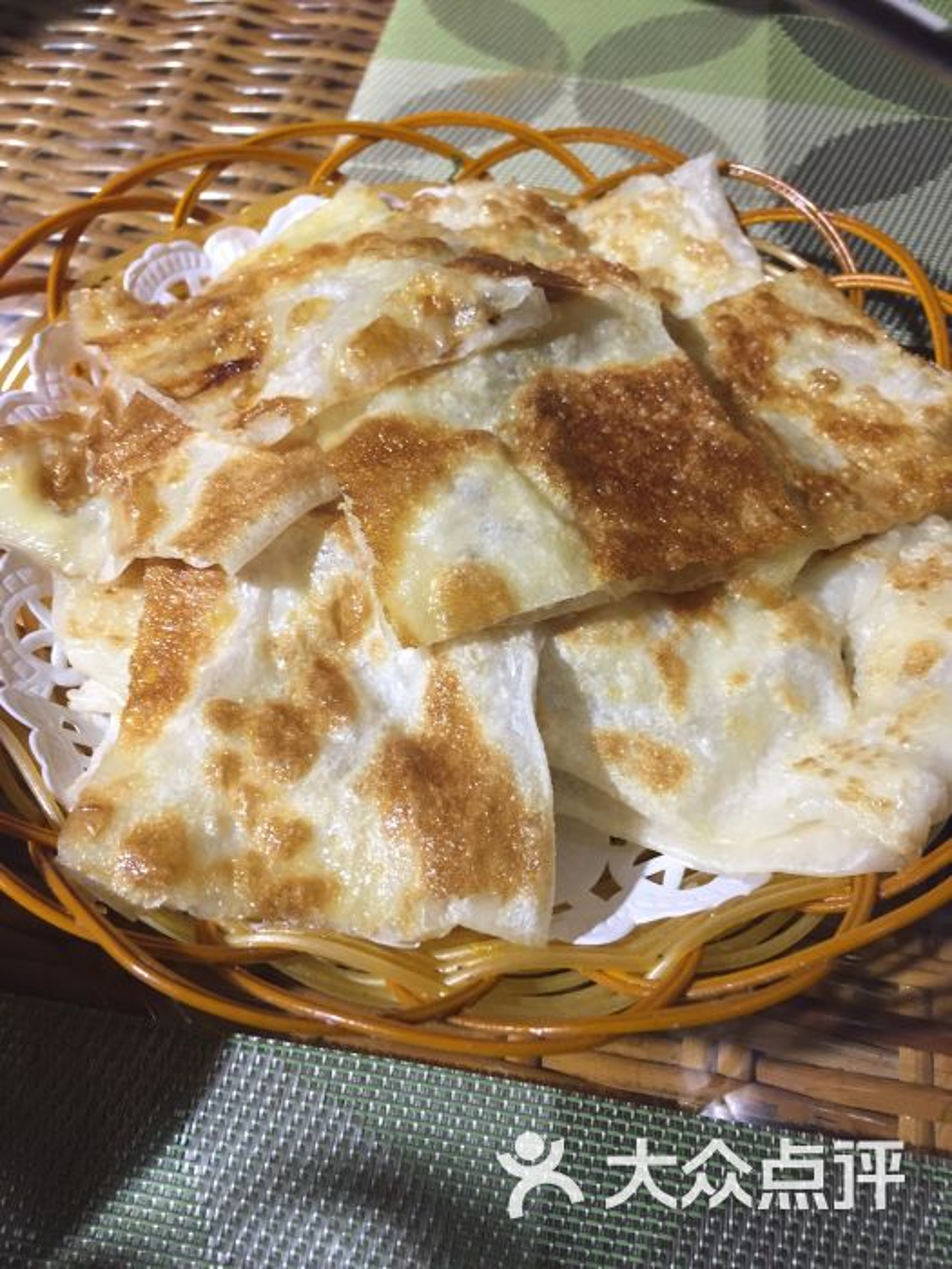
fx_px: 1063
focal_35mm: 29
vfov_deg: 61.7
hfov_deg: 48.2
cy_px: 634
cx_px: 476
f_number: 2.2
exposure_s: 1/33
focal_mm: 4.15
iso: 125
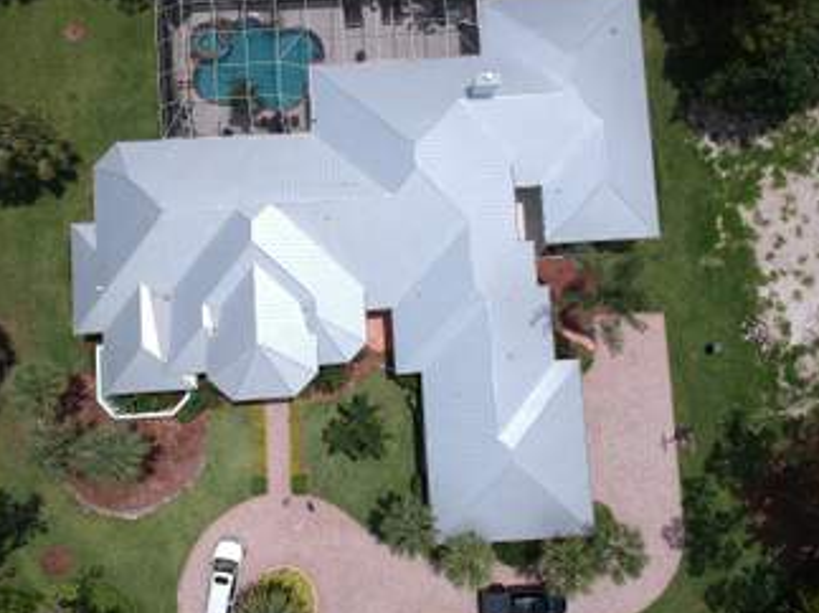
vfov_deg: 45.4
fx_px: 733
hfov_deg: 58.4
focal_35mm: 31
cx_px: 401
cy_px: 276
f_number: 2.6
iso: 100
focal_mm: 4.49
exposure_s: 1/2500
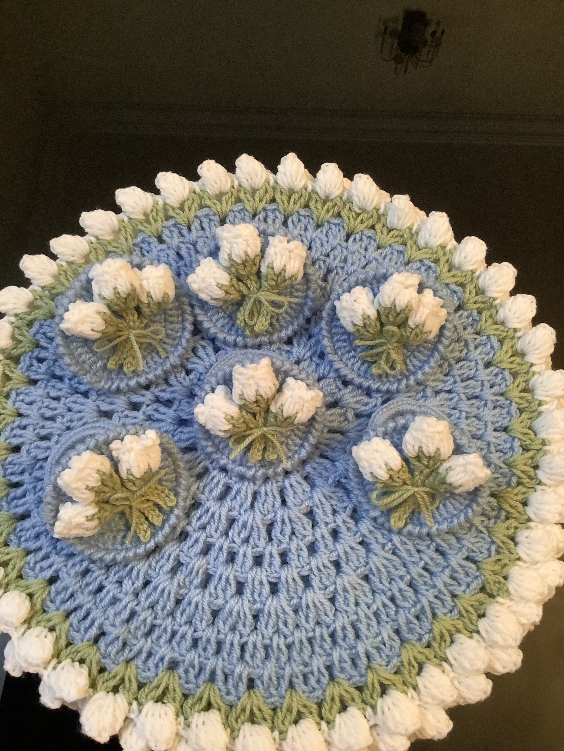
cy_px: 376
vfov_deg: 58.4
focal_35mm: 31
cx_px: 282
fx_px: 673
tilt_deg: -70.7
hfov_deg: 45.4
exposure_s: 1/33
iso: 250
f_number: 2.4
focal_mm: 3.3
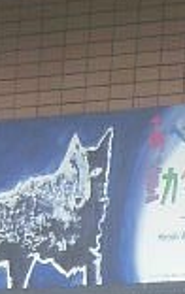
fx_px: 3858
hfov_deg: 2.7
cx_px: 655
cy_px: 439
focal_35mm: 480
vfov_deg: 4.3
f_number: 4.2
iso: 125
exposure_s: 1/60
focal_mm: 12.3
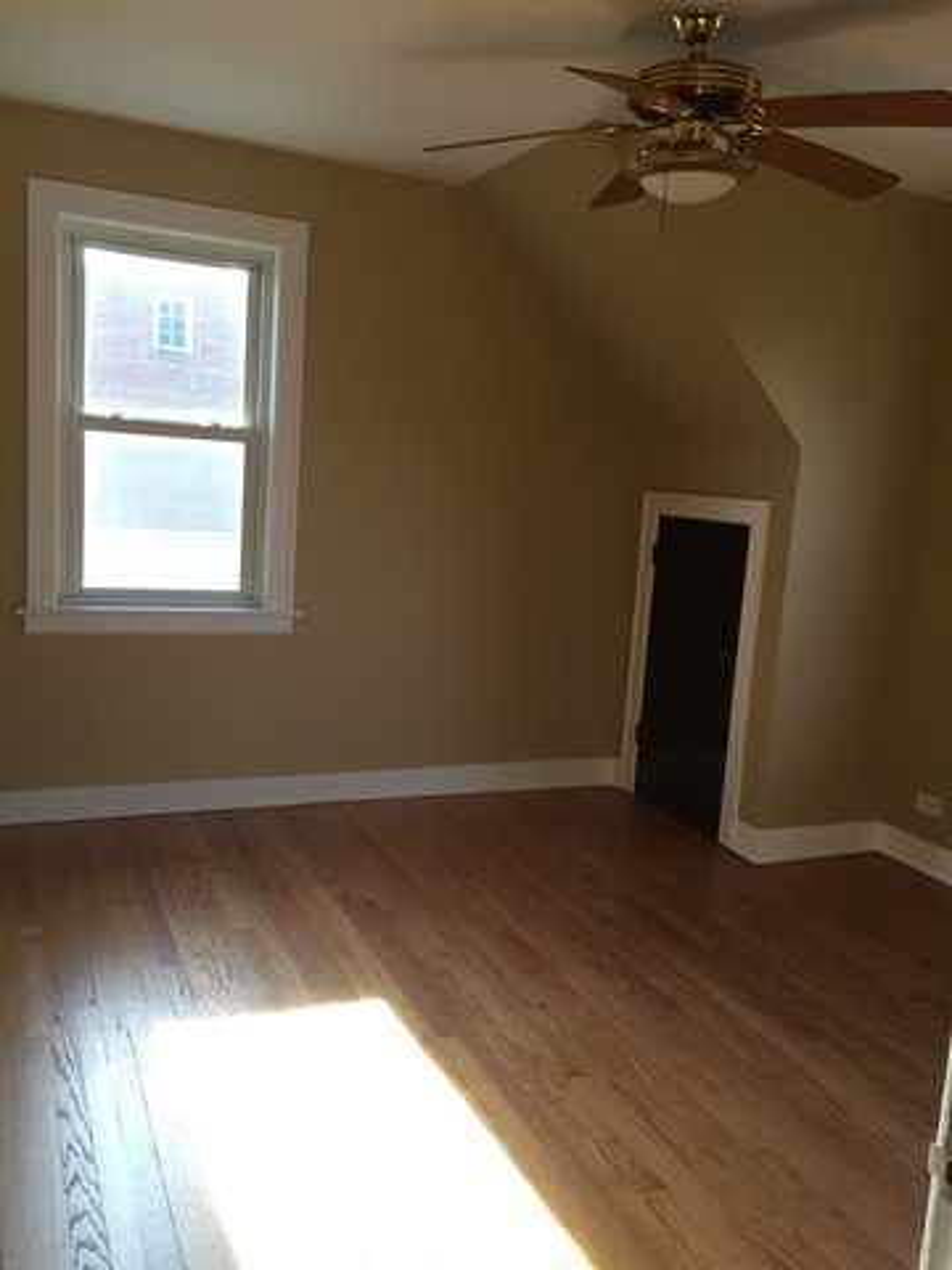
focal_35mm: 29
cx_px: 476
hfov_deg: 48.2
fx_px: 1063
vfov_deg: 61.7
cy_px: 635
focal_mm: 4.15
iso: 50
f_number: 2.2
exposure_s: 1/120
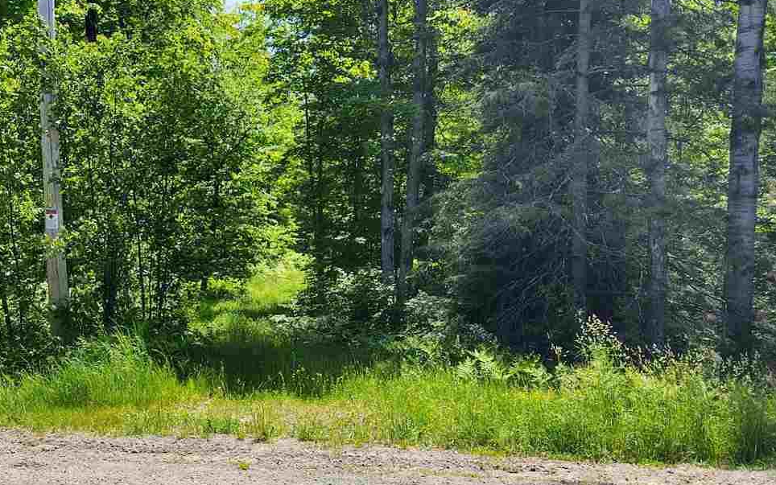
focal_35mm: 38
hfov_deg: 51.0
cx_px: 291
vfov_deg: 33.5
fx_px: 804
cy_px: 284
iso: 100
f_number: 1.7
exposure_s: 1/1783
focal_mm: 4.75
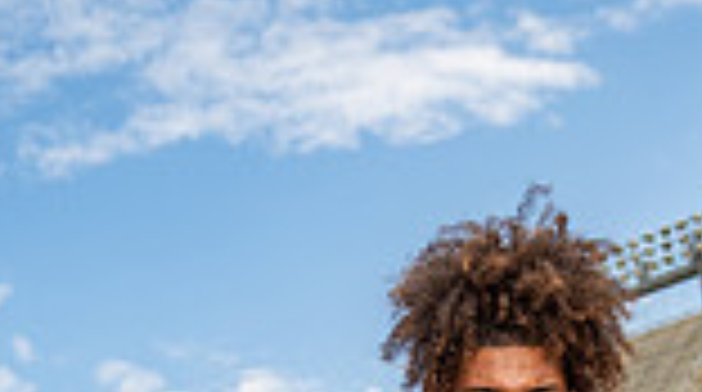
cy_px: 973
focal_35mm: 97
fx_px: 1802
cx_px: 472
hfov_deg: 22.0
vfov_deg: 10.5
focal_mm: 32
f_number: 5
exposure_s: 1/320
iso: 100
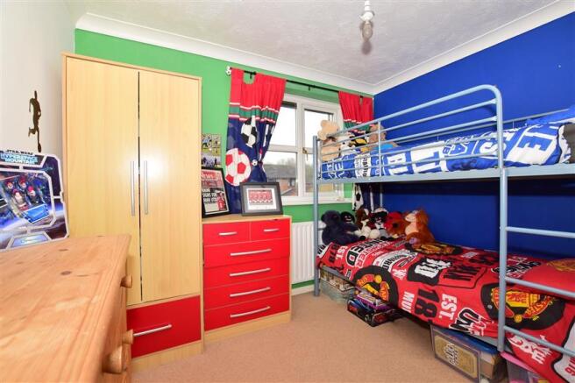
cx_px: 288
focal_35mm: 15
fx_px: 240
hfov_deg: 100.4
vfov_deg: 77.3
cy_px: 192
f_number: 7.1
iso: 500
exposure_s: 1/200
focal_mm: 10
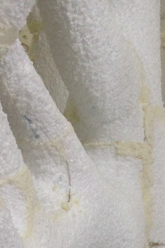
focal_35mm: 131
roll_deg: +1.0
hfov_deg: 10.4
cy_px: 473
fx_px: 901
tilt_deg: -10.1
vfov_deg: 13.7
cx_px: 40
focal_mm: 4.12
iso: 64
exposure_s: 1/120
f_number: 2.4
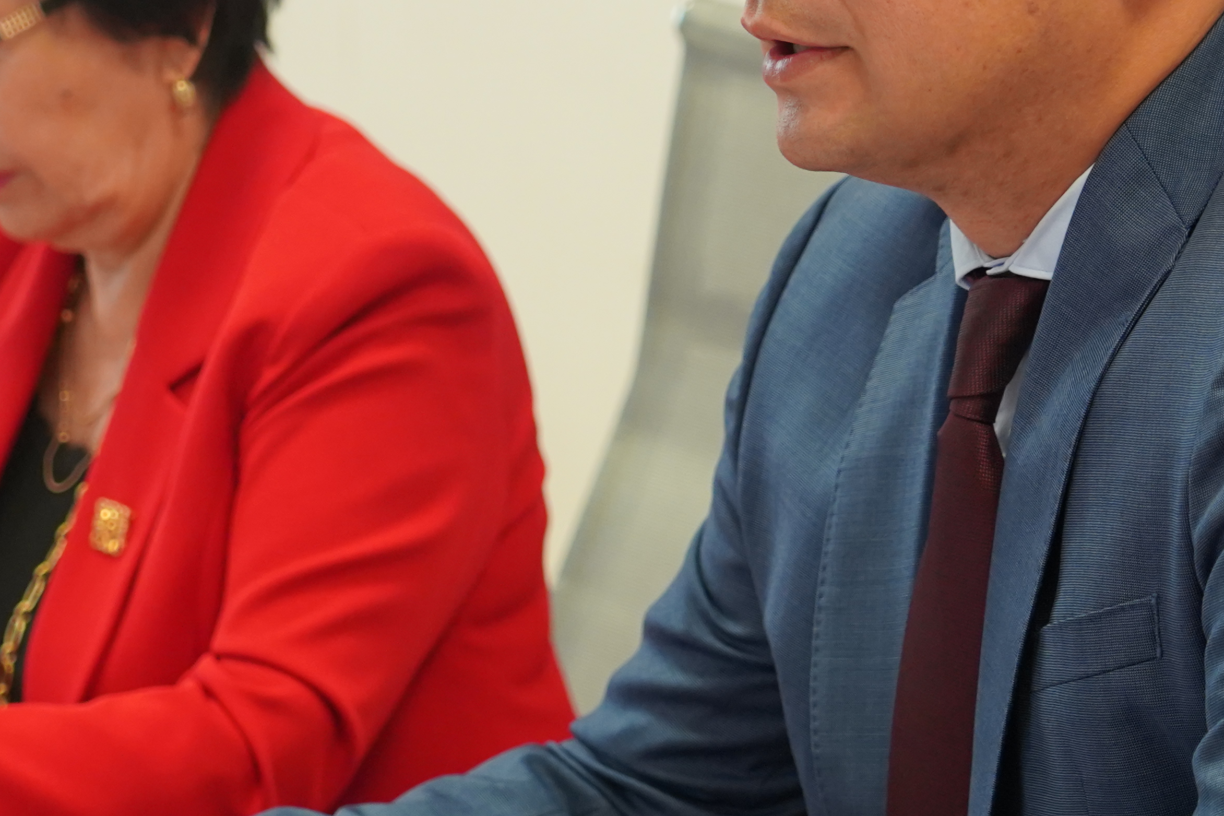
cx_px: 310
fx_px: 6697
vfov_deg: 7.0
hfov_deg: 10.4
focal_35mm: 197
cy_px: 411
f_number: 4
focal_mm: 77
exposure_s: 1/160
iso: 2000
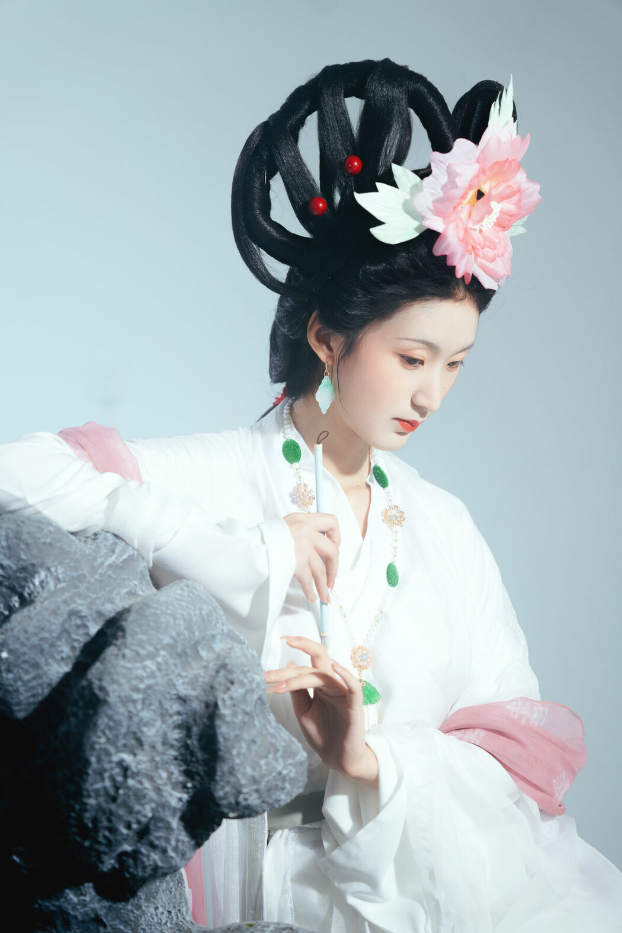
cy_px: 466
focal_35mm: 70
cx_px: 311
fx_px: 1814
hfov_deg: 19.5
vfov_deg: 28.8
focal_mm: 70
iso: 100
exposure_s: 1/200
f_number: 2.8
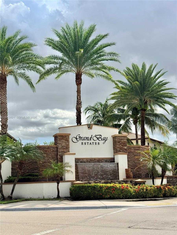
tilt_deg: +11.5
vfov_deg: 39.7
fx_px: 327
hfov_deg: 30.3
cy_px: 118
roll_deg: +2.1
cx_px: 88
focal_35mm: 48
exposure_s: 1/9901
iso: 100
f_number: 1.78
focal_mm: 6.76
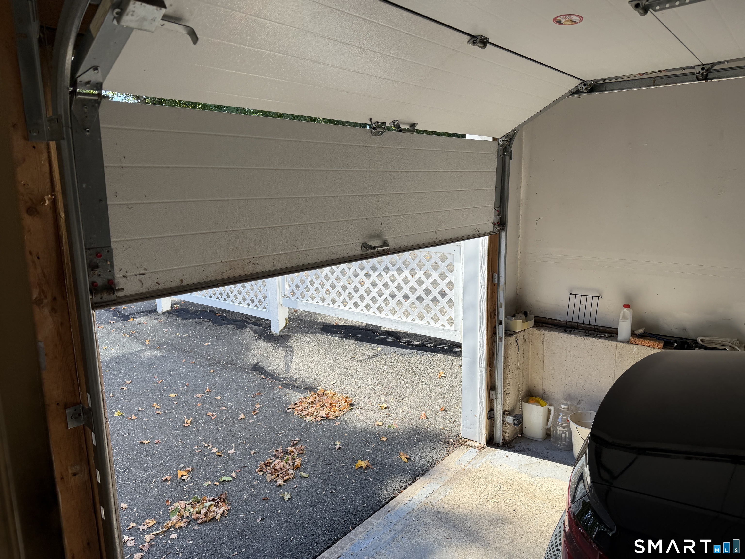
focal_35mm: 24
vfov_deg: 56.8
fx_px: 517
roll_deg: +1.2
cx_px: 372
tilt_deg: -8.4
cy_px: 280
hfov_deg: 71.6
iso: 100
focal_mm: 6.76
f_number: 1.78
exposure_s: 1/1018
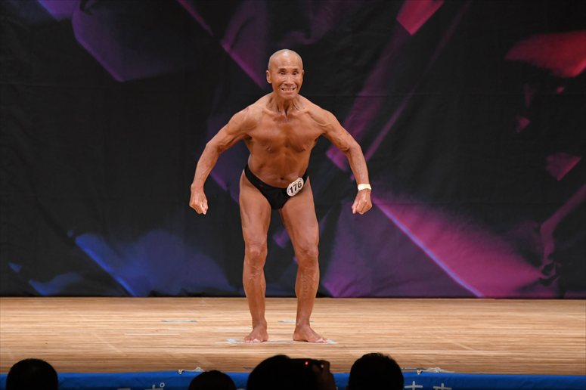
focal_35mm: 300
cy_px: 195
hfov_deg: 6.9
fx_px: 4881
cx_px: 293
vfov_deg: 4.6
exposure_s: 1/400
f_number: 5.6
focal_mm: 200
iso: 3200
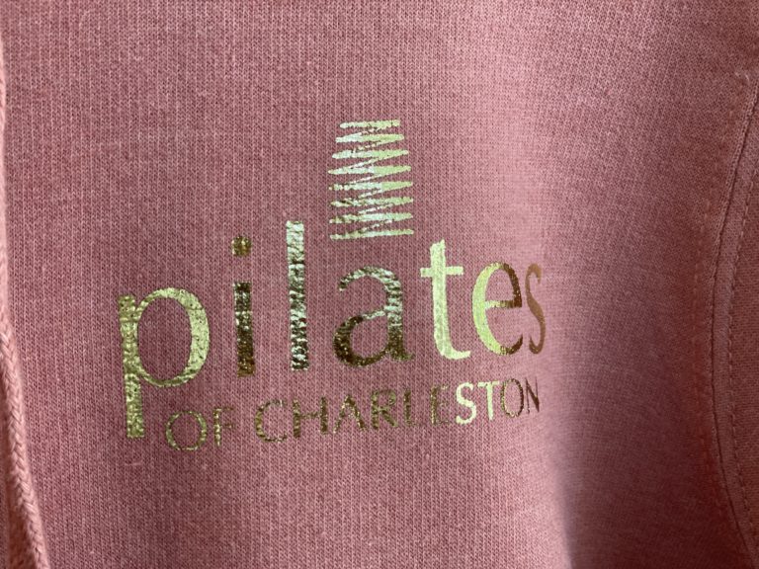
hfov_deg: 36.8
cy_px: 284
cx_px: 380
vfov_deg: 28.0
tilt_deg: -8.7
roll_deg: +3.4
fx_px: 1140
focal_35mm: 52
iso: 125
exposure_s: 1/40
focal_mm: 6
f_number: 2
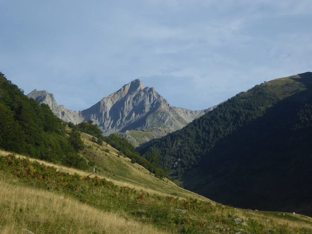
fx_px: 667
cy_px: 117
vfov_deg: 19.9
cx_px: 156
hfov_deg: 26.3
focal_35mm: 74
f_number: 4.6
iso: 100
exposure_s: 1/640
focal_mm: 13.2
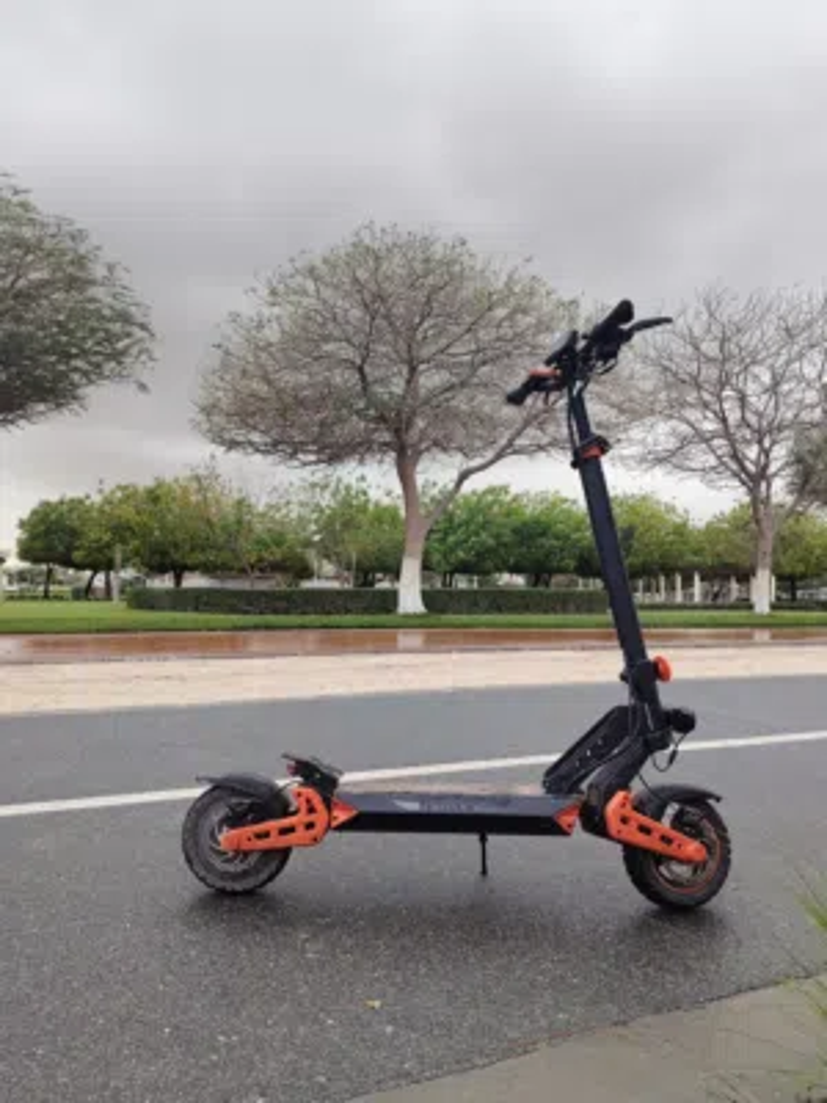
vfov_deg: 55.4
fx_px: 1051
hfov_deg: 42.9
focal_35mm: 33
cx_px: 414
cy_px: 552
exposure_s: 1/175
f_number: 1.75
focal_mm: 5.25
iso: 100
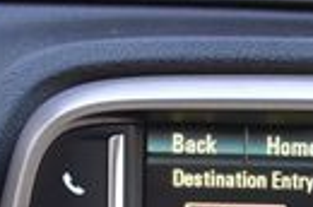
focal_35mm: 133
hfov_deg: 14.4
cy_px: 460
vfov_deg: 9.4
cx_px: 467
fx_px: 1154
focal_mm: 18
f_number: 6.3
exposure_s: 1/15
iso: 1600
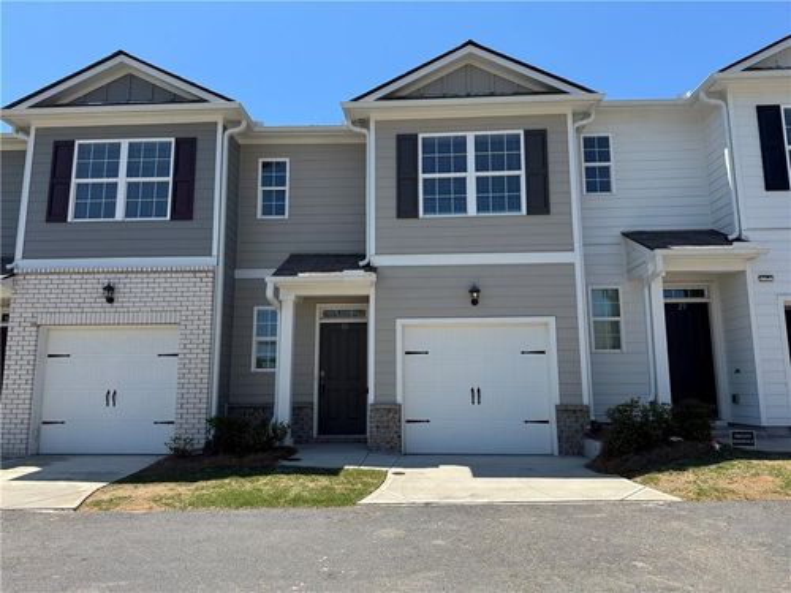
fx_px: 548
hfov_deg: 71.6
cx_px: 396
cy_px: 296
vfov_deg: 56.8
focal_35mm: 24
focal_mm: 6.76
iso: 80
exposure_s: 1/4608
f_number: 1.78
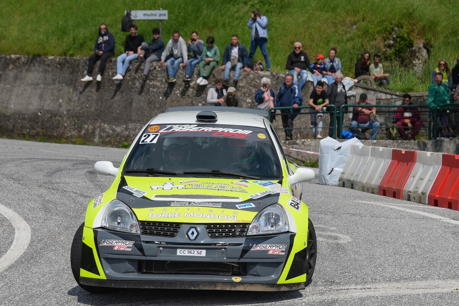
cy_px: 153
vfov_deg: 17.5
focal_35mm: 78
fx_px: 995
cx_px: 230
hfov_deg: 26.0
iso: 250
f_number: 5.6
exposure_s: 1/1600
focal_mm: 78
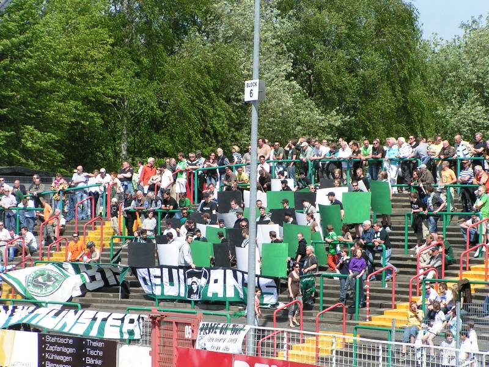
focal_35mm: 180
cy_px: 184
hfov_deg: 11.0
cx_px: 244
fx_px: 2543
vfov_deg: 8.2
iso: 50
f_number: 5.6
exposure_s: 1/400
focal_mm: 27.5
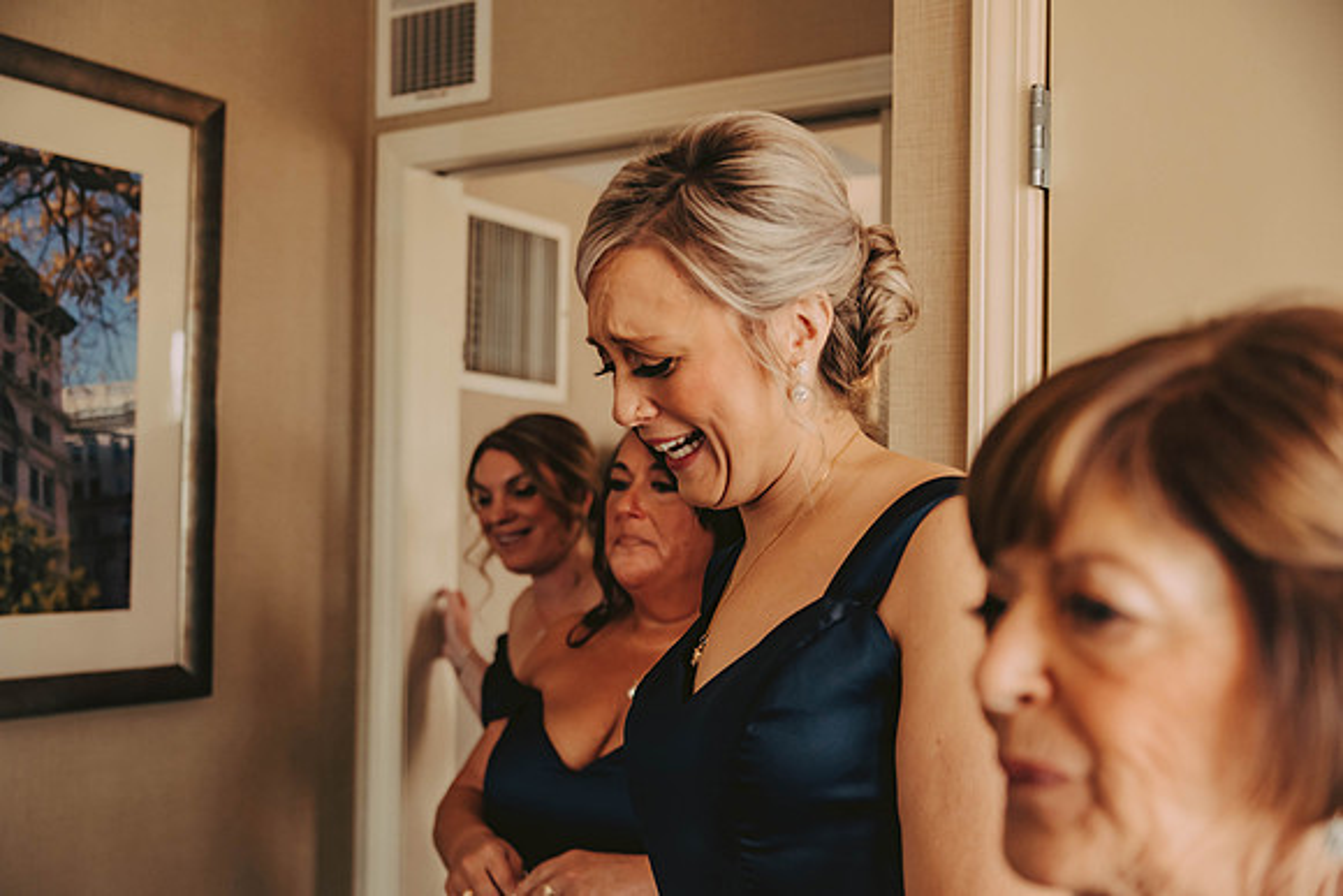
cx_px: 672
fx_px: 1716
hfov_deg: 42.7
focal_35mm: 46
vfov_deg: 29.3
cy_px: 448
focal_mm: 46
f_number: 3.5
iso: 800
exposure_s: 1/100
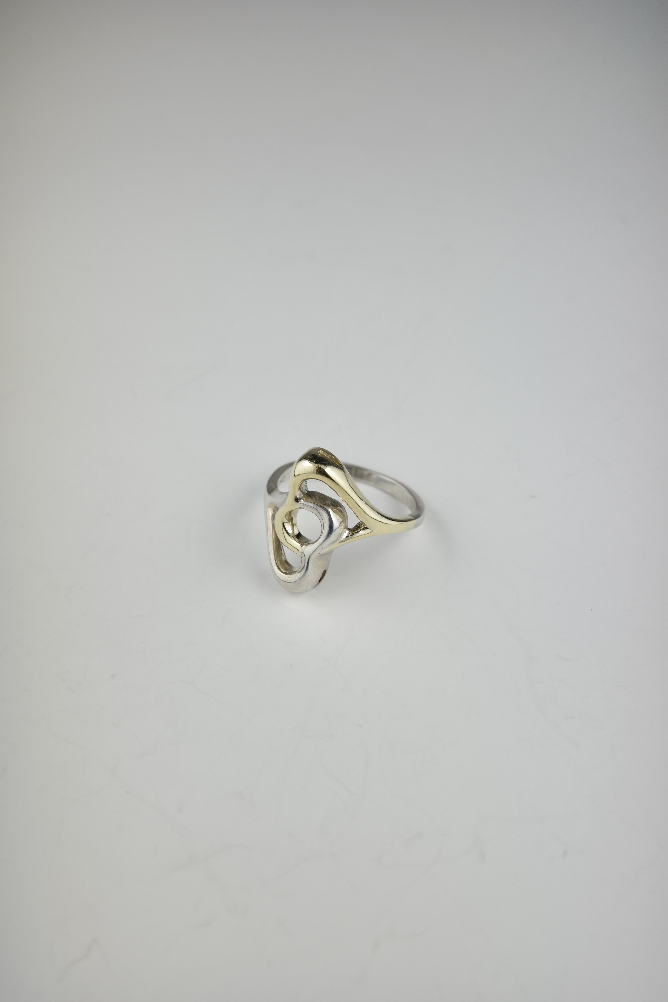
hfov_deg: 33.4
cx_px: 334
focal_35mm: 40
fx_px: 1113
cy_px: 501
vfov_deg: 48.5
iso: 100
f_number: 7.1
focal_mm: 26
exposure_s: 1/50
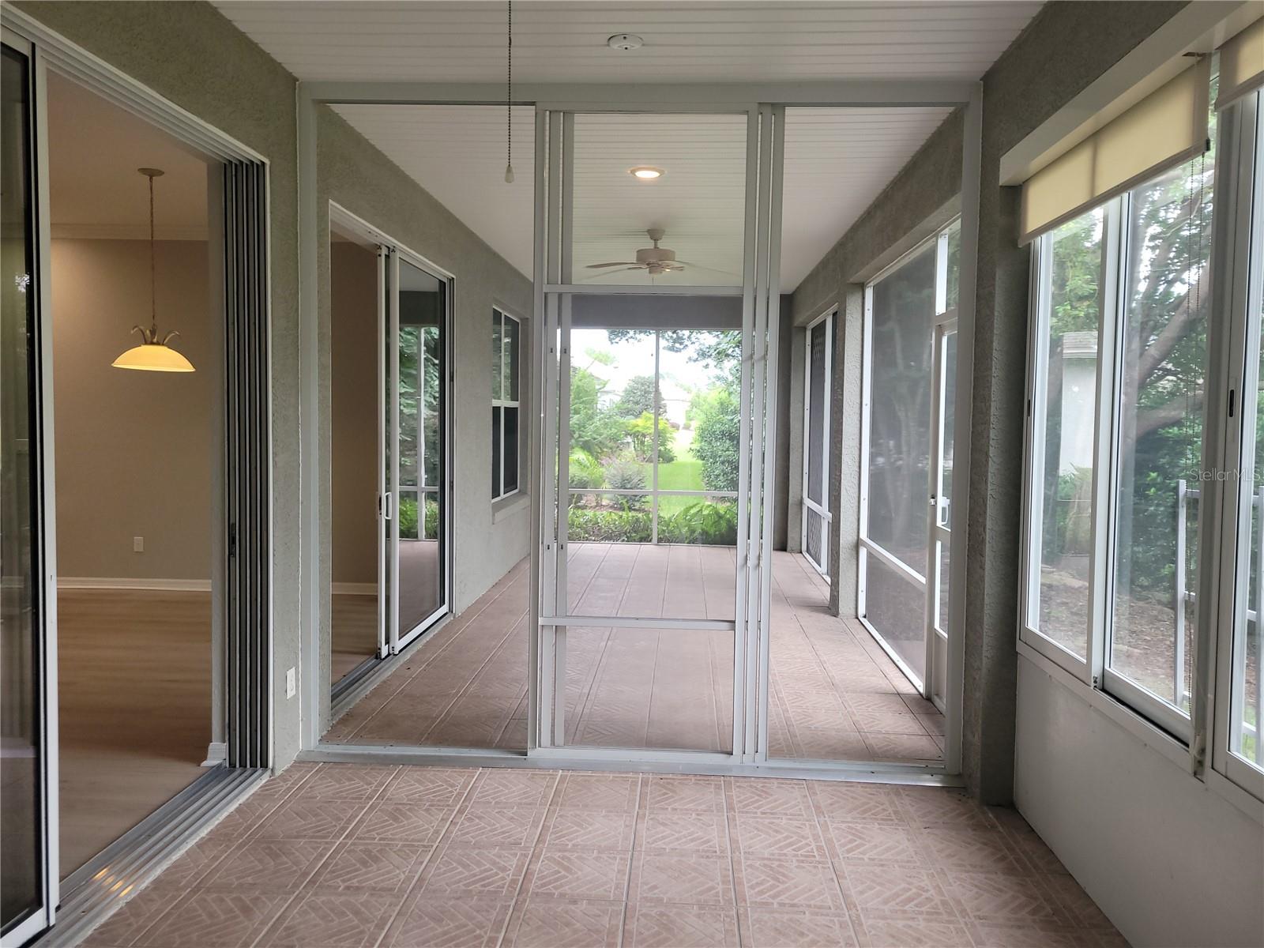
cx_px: 632
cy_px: 474
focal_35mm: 26
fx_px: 949
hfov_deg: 67.3
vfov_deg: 53.1
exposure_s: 1/60
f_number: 1.8
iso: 64
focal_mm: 5.4
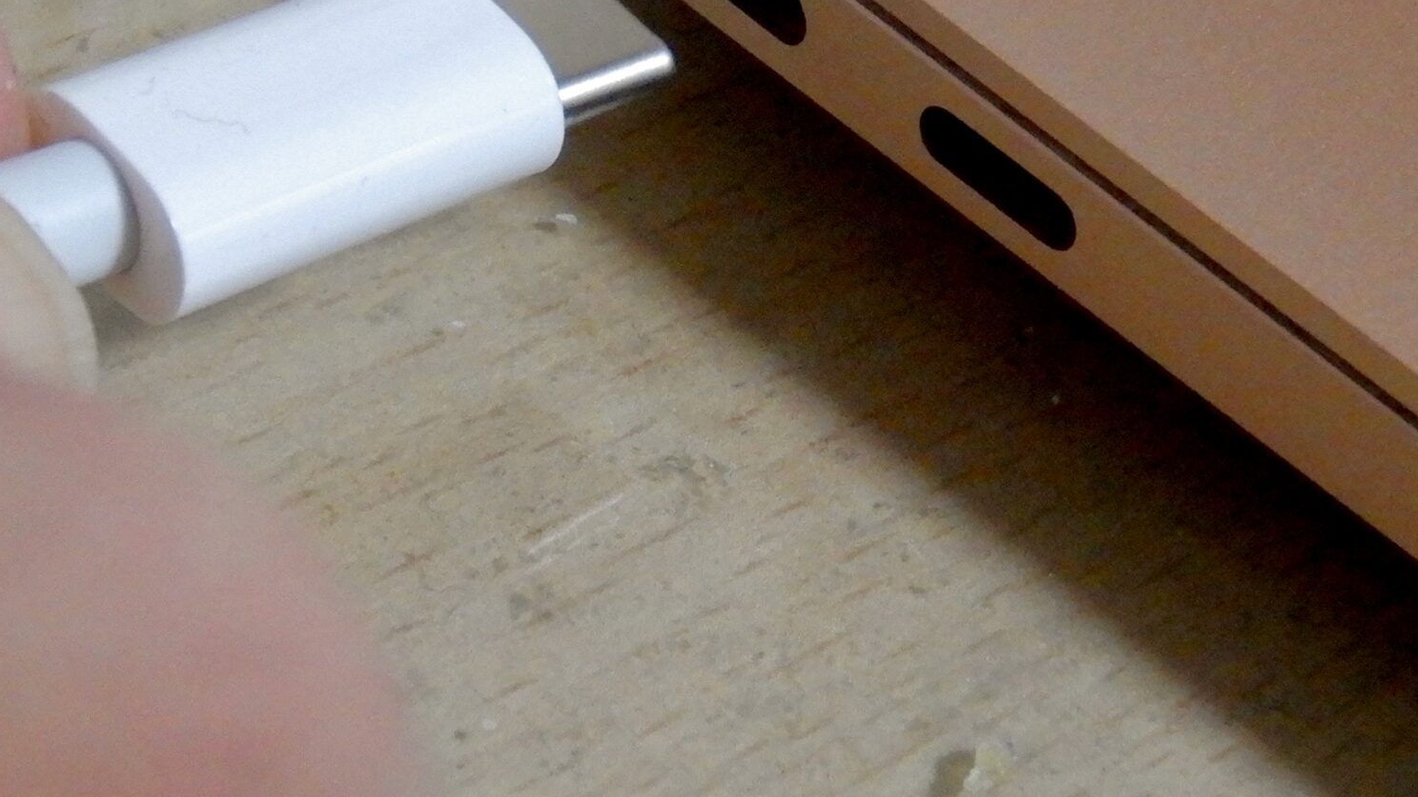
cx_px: 684
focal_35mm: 82
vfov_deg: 14.6
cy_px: 62
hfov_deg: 25.9
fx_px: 3083
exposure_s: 1/10
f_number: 4.3
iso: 800
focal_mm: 7.8
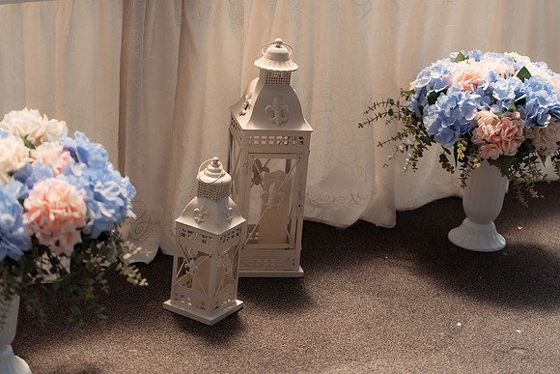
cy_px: 187
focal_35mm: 90
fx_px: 1400
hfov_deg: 22.6
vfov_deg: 15.2
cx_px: 280
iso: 200
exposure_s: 1/640
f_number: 3.2
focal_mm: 90
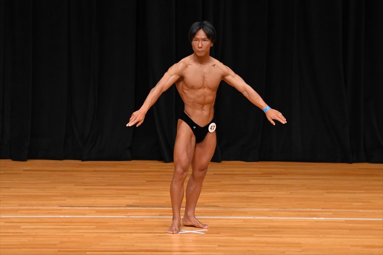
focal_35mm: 285
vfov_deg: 4.8
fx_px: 3031
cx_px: 192
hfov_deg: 7.2
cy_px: 128
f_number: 5.6
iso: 3200
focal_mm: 190
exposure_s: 1/400
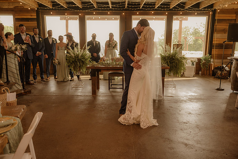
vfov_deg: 43.6
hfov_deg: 61.9
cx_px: 119
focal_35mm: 30
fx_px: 198
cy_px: 80
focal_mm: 30
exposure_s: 1/250
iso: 1000
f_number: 2.8
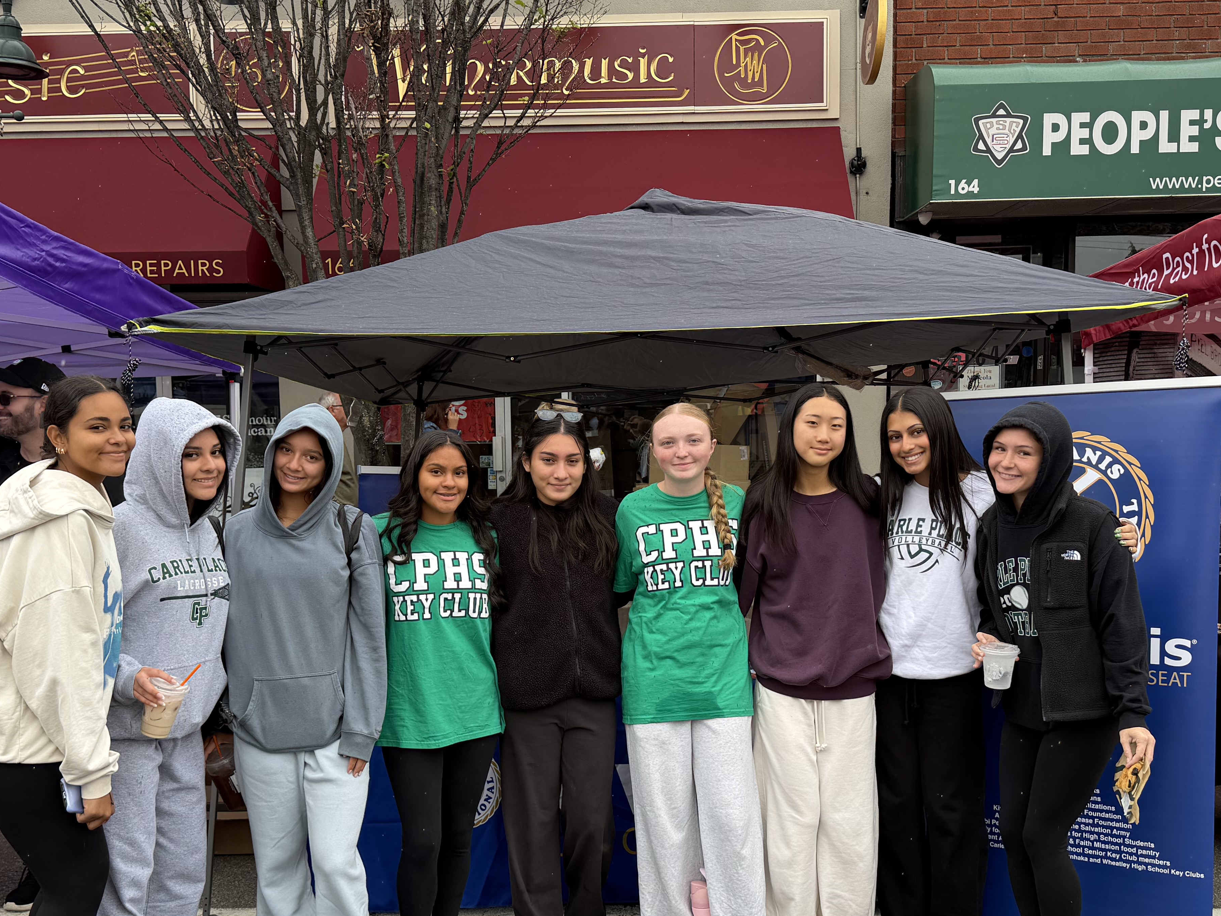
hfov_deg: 49.0
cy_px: 546
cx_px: 605
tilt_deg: -5.1
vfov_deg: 37.6
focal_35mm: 38
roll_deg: +0.5
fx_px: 1340
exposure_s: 1/643
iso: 80
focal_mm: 6.76
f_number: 1.78
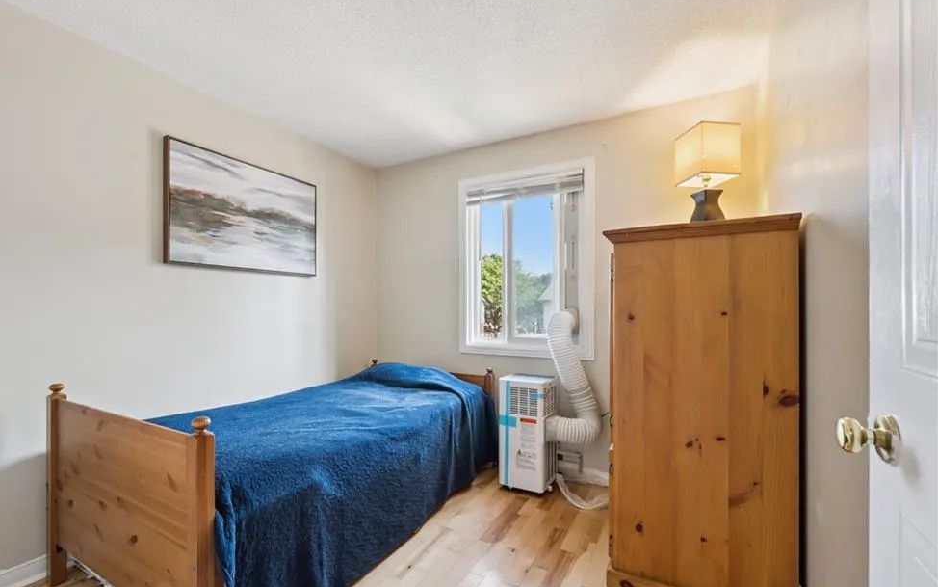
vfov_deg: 74.7
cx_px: 446
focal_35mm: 15
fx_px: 383
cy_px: 315
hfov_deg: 101.4
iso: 200
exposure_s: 1/5
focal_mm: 14
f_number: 11
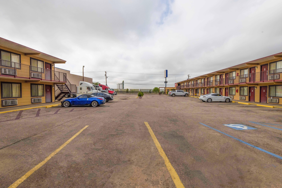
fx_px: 125
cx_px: 141
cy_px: 94
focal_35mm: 16
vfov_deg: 73.7
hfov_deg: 96.7
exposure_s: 1/4000
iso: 800
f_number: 11
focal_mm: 16
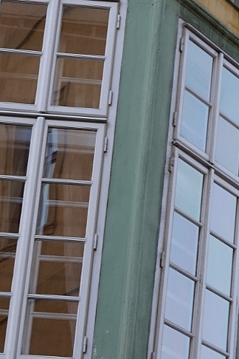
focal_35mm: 148
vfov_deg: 13.9
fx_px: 1474
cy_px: 235
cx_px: 347
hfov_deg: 9.1
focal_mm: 30
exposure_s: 1/80
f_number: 11
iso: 100
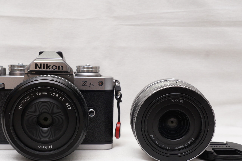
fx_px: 329
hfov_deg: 40.2
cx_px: 97
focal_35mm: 49
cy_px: 99
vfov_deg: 27.5
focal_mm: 26
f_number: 8
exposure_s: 1/60
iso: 800
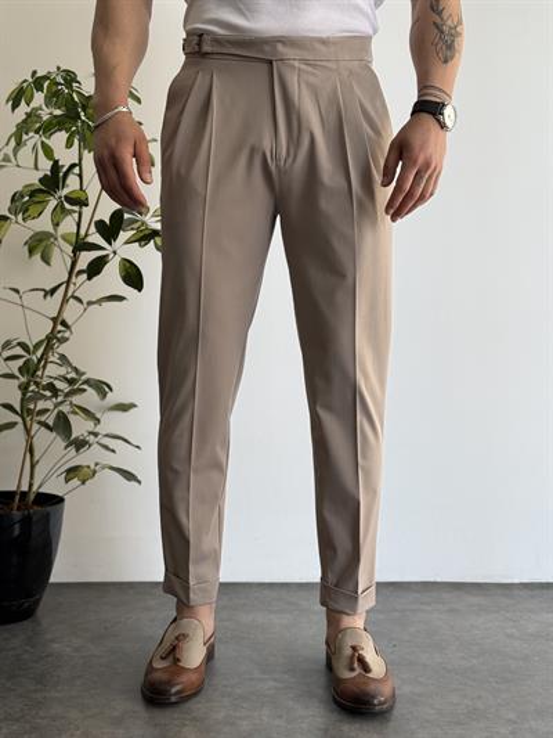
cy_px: 369
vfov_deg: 39.6
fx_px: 1022
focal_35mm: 48
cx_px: 276
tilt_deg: -2.3
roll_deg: -0.7
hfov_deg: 30.3
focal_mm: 6.76
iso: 64
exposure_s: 1/193
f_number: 1.78
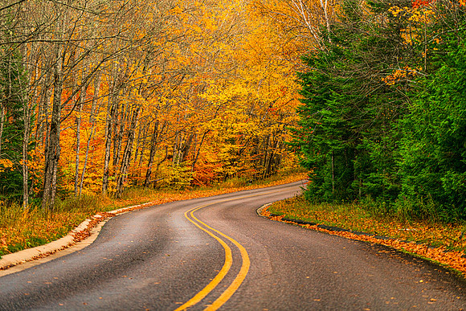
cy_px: 156
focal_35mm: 105
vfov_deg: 13.0
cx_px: 233
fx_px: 1359
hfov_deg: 19.5
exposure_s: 1/160
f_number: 3.5
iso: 320
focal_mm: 105
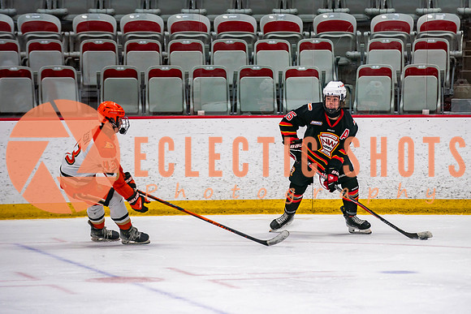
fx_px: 2929
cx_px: 298
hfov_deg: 9.2
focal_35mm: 224
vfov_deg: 6.1
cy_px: 210
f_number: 2.8
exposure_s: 1/640
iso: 640
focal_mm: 160
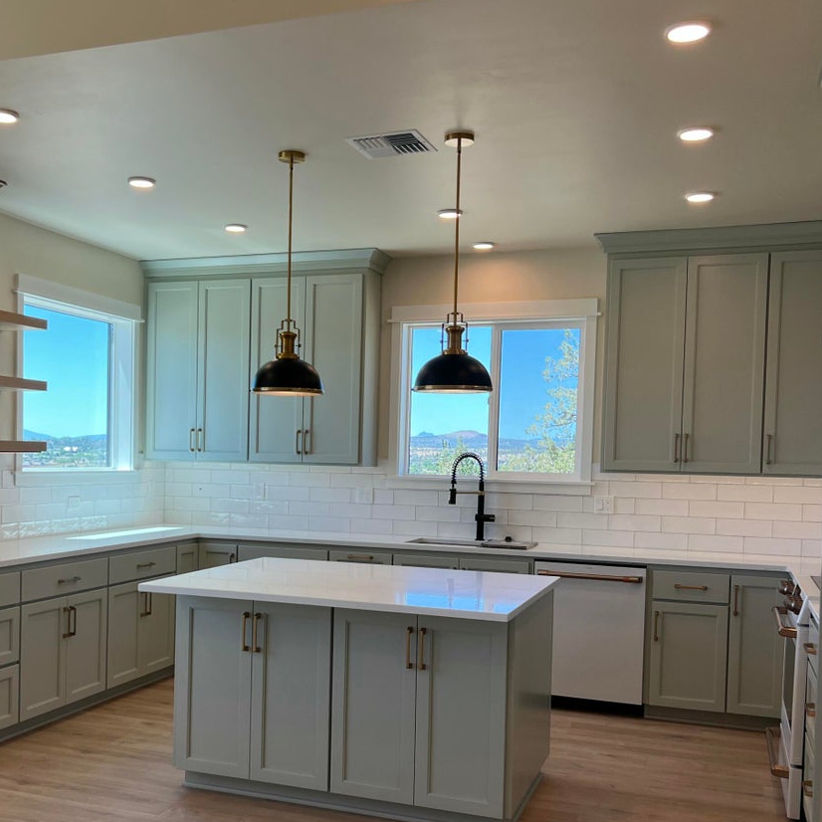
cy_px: 491
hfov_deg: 43.5
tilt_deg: -0.9
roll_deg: -1.1
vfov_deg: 43.7
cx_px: 310
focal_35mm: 38
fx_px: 1021
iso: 50
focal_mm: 5.7
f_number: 1.5
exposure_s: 1/341
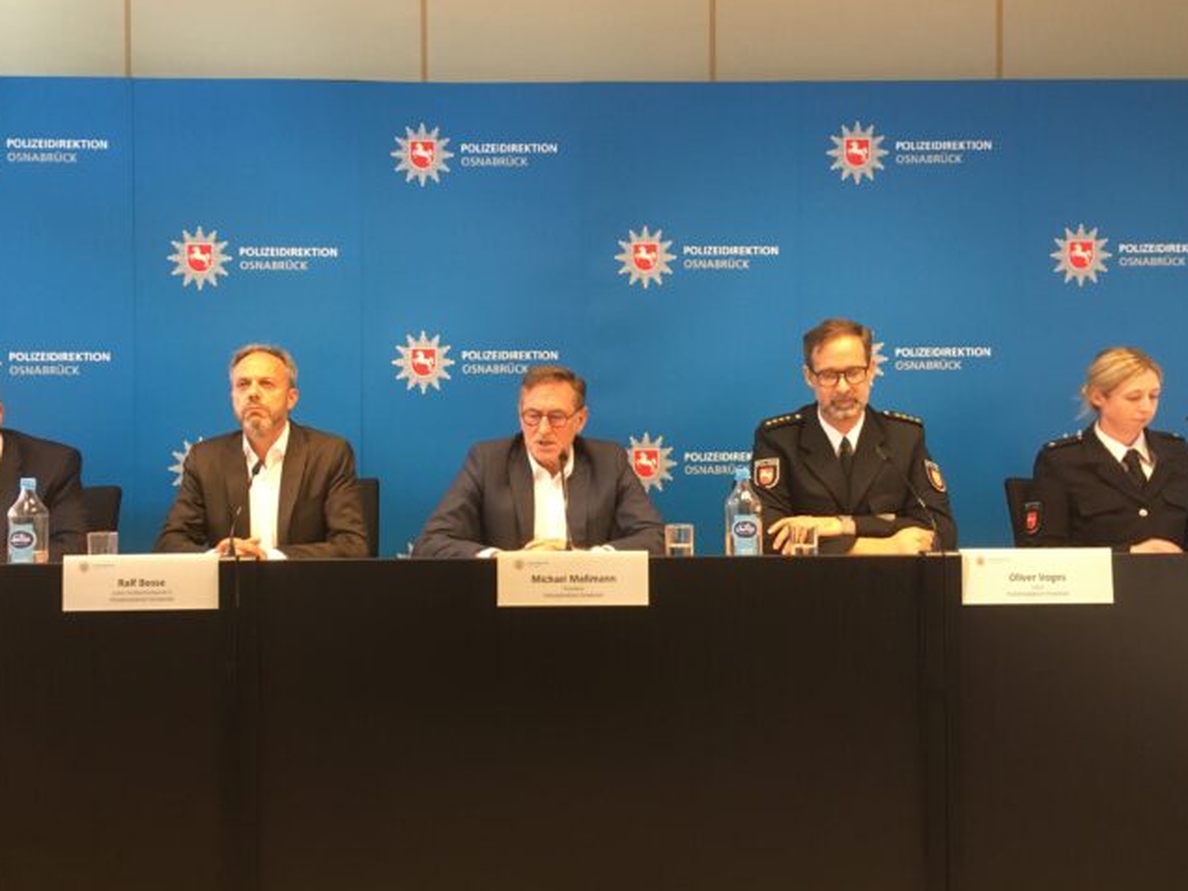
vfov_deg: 40.7
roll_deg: +0.9
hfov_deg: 52.6
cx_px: 540
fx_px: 1201
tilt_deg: +1.4
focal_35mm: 35
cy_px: 430
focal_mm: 4.15
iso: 200
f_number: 2.2
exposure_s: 1/33
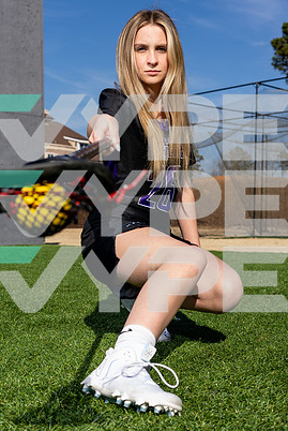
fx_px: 670
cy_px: 204
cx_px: 138
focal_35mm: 56
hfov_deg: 24.2
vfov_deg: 35.6
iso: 64
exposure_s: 1/320
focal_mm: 50
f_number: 7.1
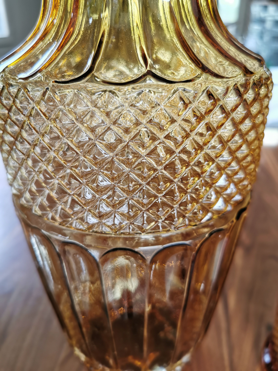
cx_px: 139
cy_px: 186
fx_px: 289
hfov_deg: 51.4
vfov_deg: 65.3
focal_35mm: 27
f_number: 1.6
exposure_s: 1/100
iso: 80
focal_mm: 5.56
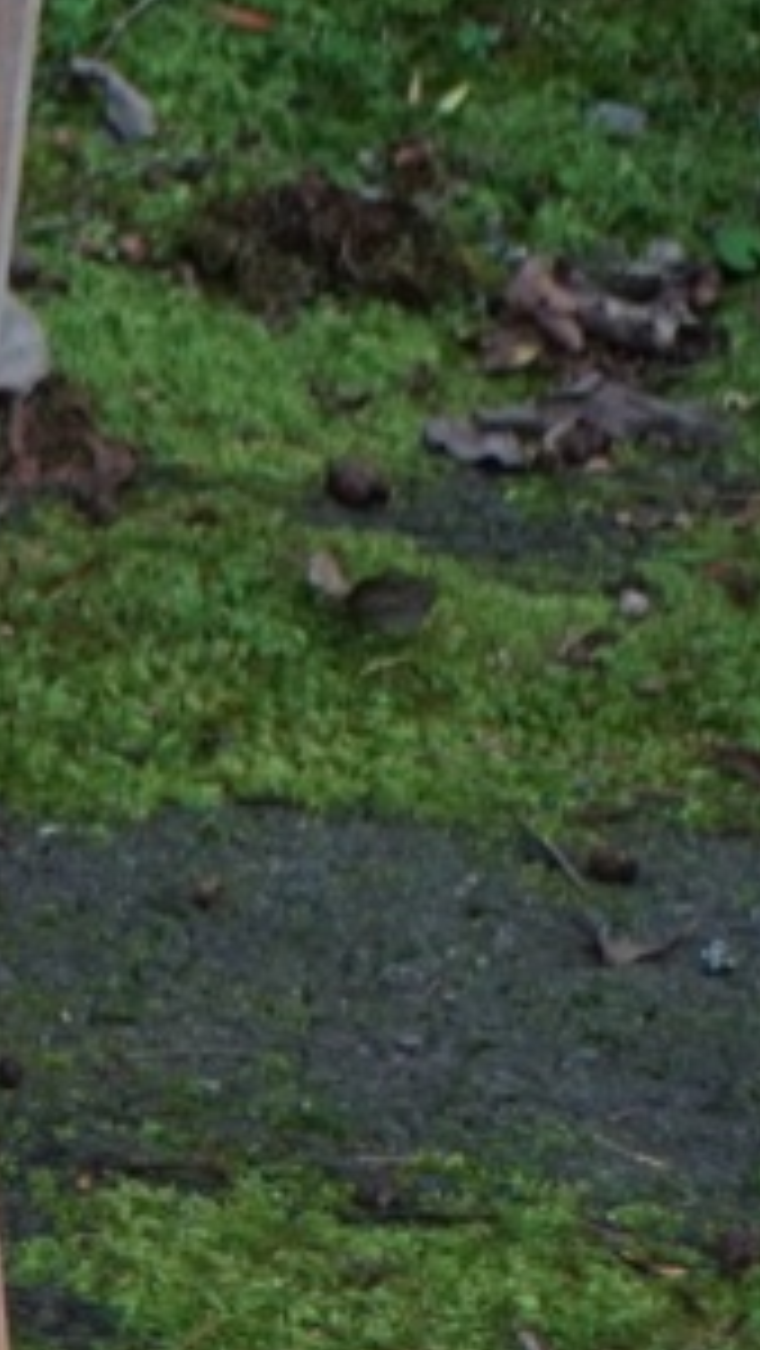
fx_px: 11237
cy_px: -614
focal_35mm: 314
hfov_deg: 3.8
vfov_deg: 6.8
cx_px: -1529
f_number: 4.5
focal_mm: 45
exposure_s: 1/160
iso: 400
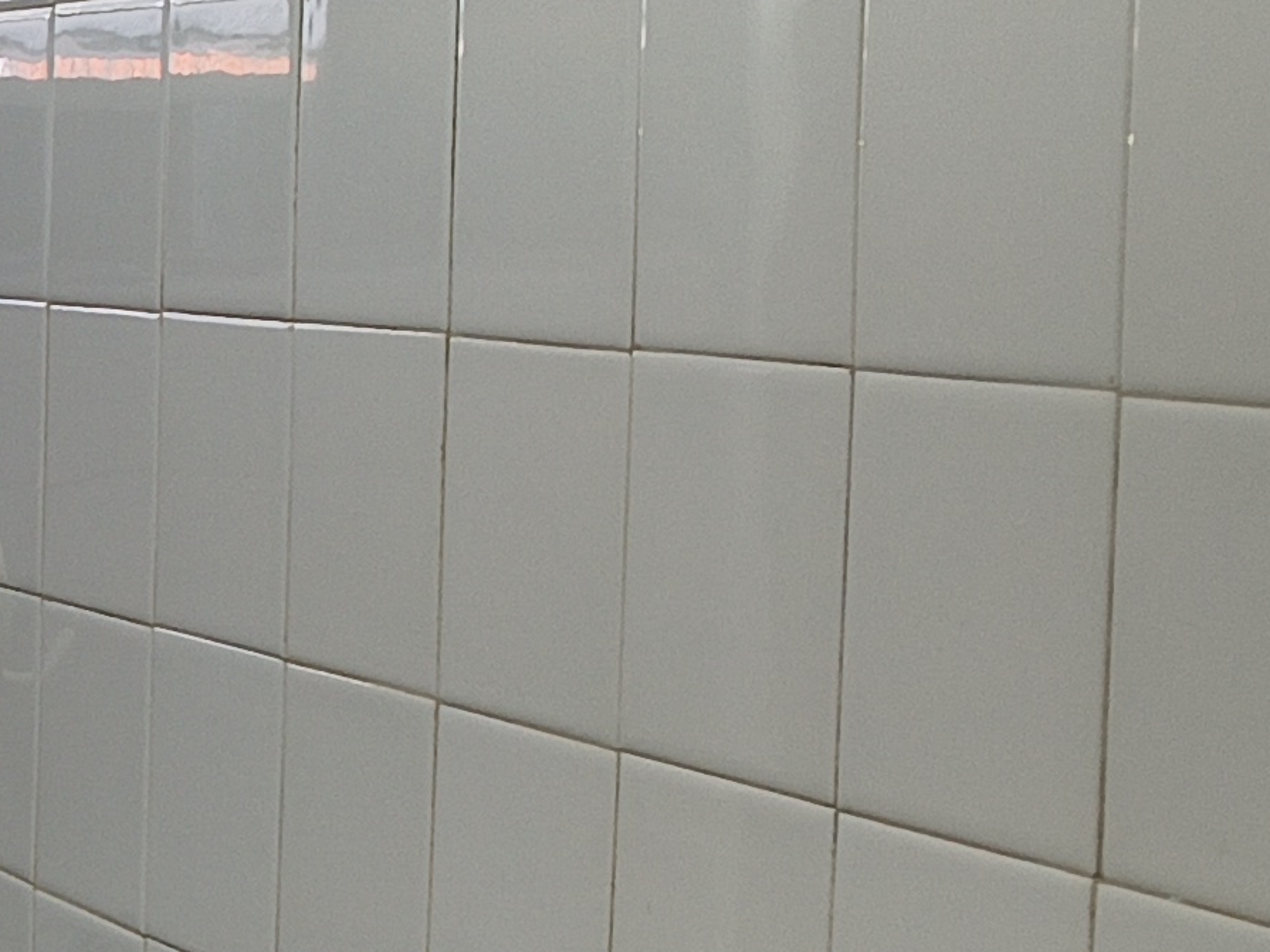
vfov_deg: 12.4
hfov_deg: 14.3
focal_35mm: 119
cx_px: -1110
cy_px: 630
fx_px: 4365
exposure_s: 1/132
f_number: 1.8
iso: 99
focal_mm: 4.81
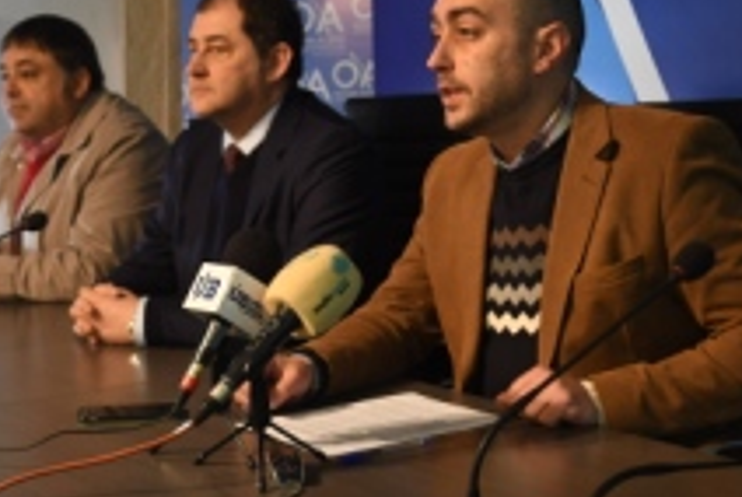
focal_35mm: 76
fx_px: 1569
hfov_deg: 26.3
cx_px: 189
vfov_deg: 18.0
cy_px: 215
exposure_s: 1/50
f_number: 2.8
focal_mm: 24
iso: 800
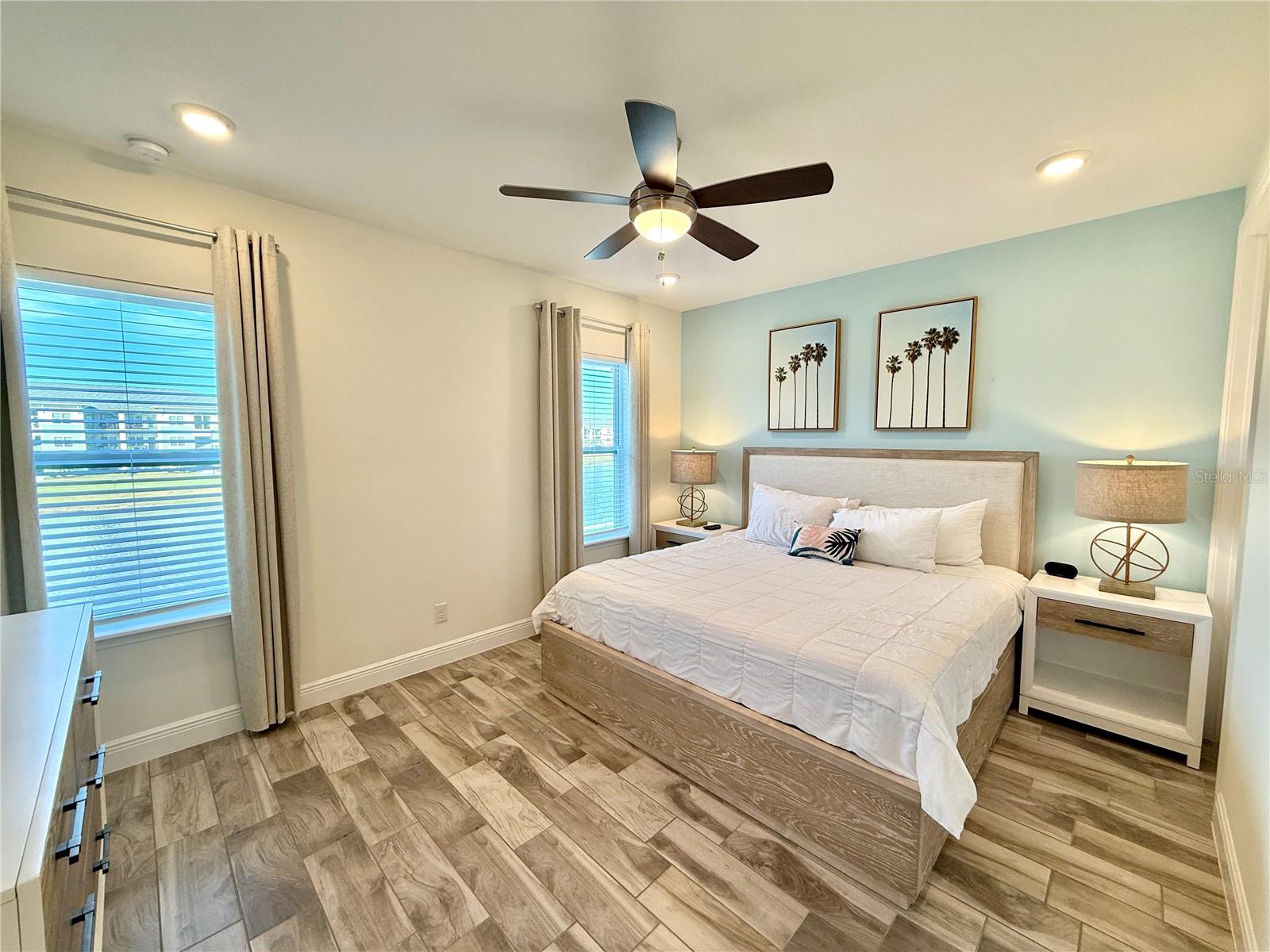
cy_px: 476
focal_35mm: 14
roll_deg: +0.2
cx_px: 635
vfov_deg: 85.7
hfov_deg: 102.1
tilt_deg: -3.2
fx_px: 514
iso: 100
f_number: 2.2
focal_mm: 2.22
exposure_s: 1/120
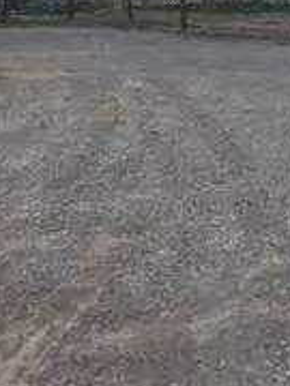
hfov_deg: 27.2
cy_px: 26
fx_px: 570
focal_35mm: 51
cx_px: 279
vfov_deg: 34.9
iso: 12
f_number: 1.7
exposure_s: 1/709
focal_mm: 6.3
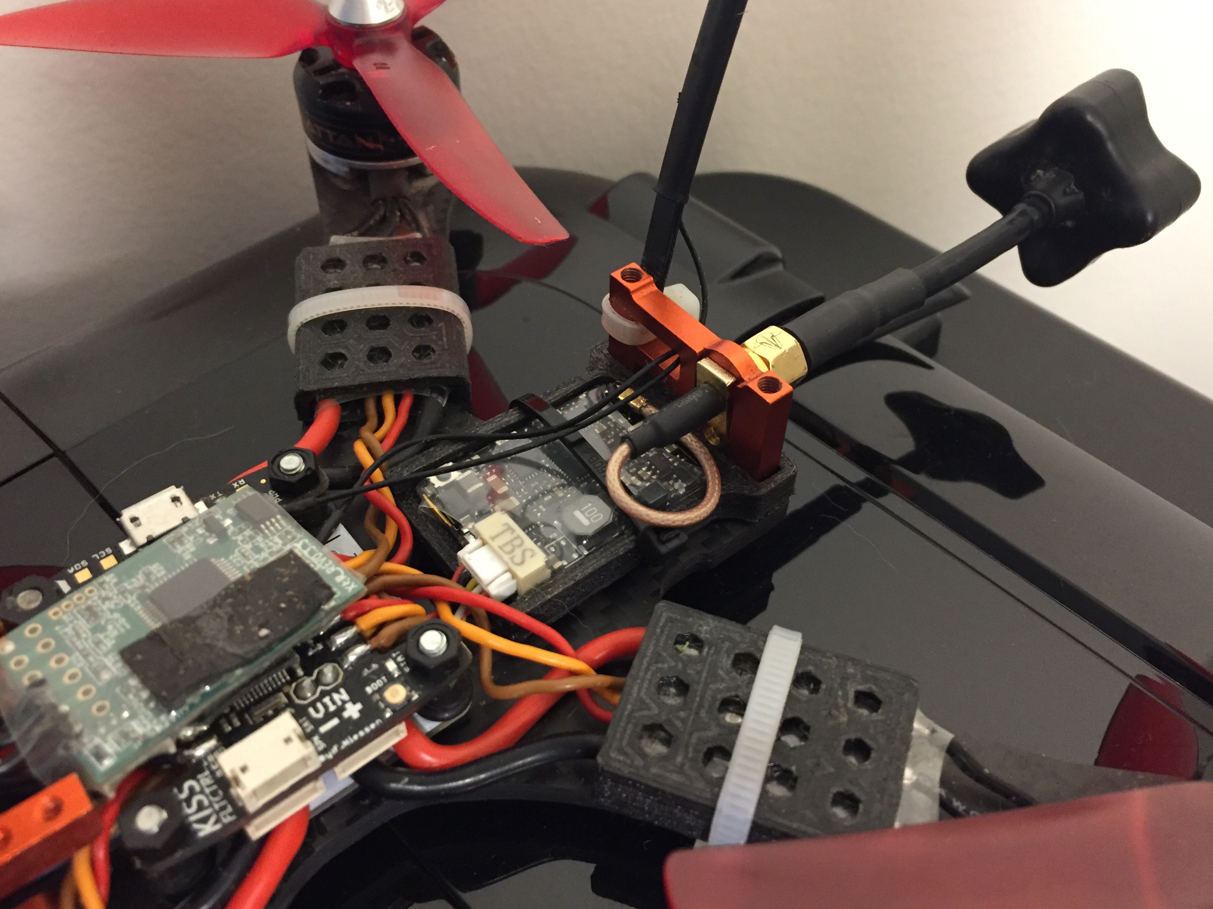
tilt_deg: -48.9
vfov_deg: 46.8
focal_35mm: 30
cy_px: 447
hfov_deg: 60.0
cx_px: 624
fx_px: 1051
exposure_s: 1/33
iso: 320
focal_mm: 4.15
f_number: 2.2
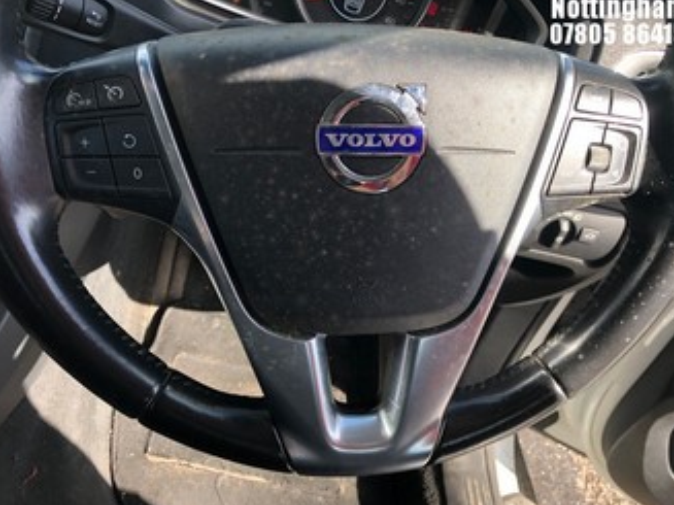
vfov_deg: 46.8
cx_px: 338
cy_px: 264
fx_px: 584
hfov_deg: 60.0
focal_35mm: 30
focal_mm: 4
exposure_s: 1/141
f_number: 1.8
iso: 20
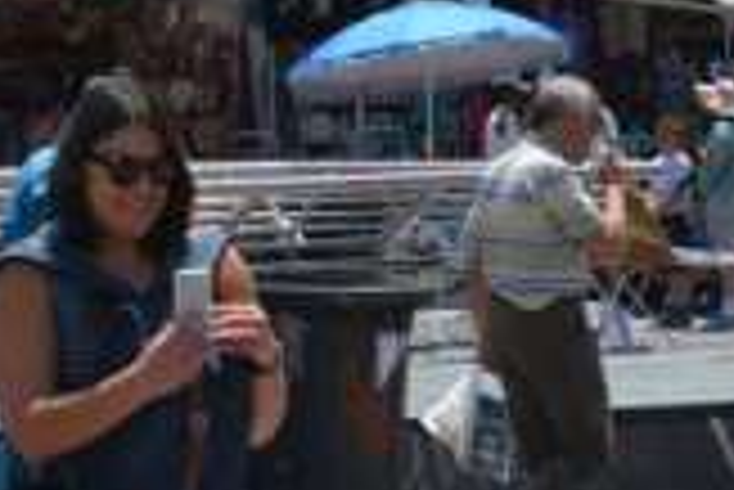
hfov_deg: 7.2
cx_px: -14
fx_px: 5795
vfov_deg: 4.8
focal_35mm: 284
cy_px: -432
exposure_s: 1/320
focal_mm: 58
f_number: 10
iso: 500
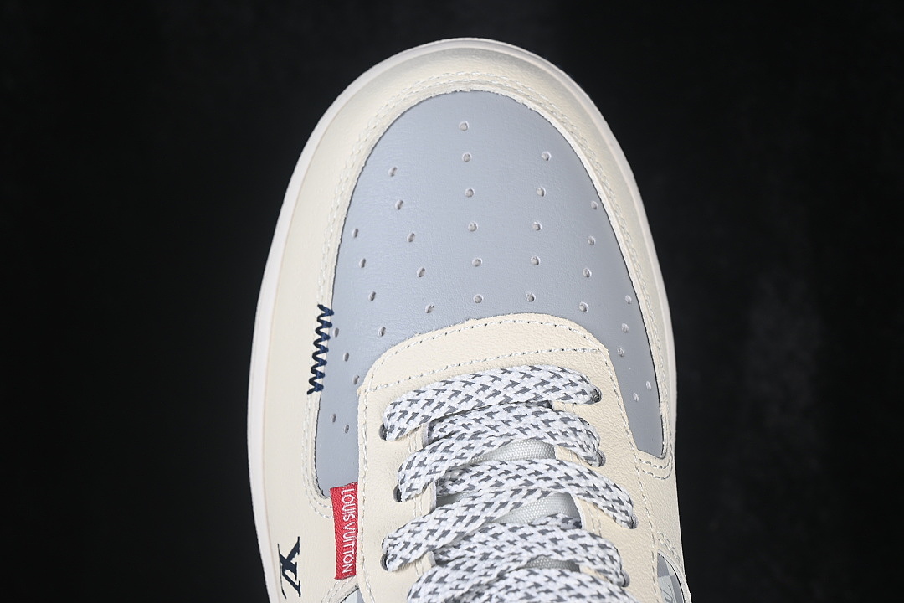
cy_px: 302
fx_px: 1883
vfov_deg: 18.2
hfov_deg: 27.0
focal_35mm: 75
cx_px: 452
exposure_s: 1/80
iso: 160
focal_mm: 50
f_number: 7.1
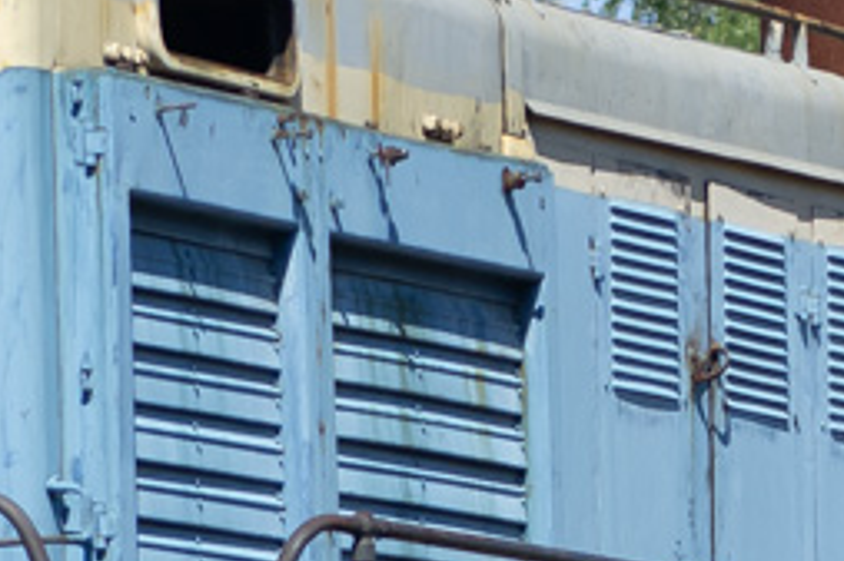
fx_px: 14971
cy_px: 777
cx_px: 442
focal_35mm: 639
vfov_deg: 2.1
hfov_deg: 3.2
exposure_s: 1/800
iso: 100
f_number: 4.2
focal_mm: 72
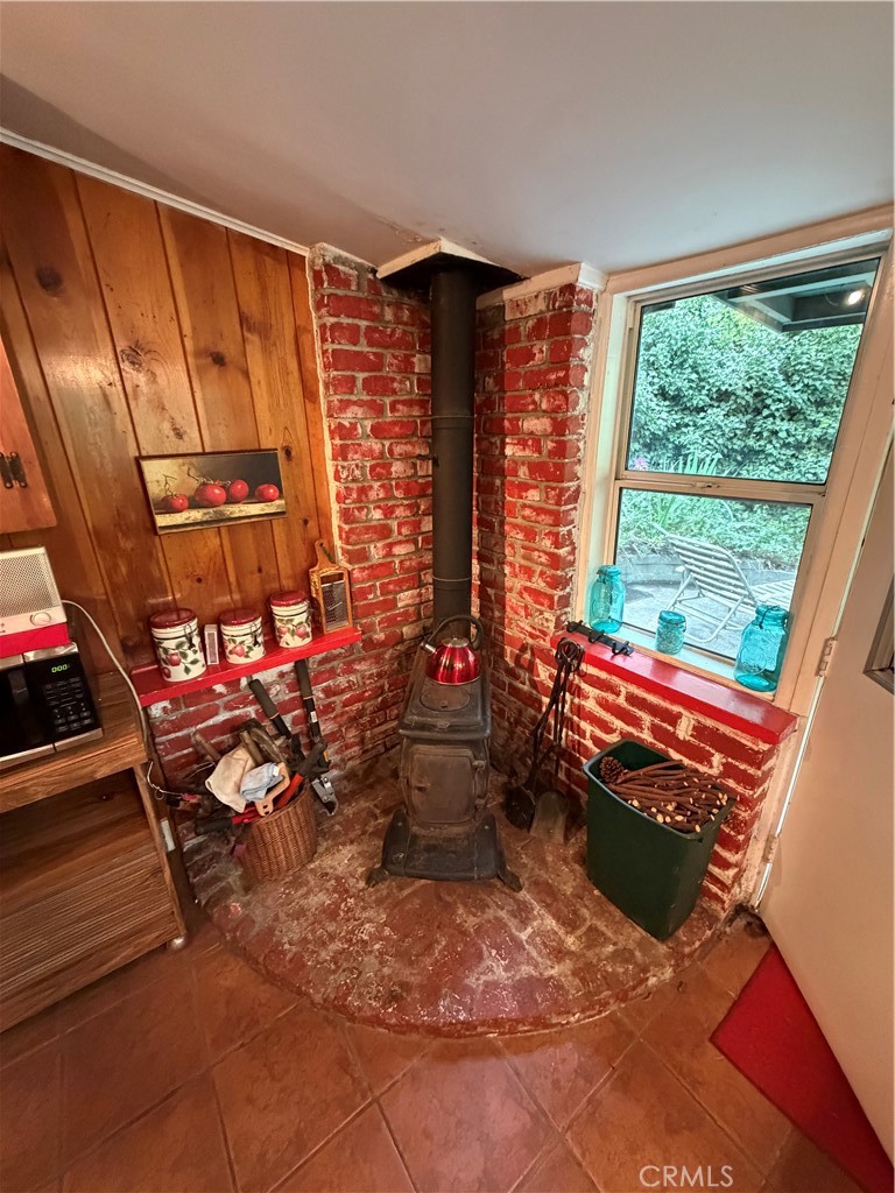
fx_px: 483
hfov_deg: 85.7
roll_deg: +0.9
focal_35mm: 14
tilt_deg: -19.5
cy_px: 596
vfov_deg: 102.1
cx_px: 448
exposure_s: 1/60
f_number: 2.2
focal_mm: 2.22
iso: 1000
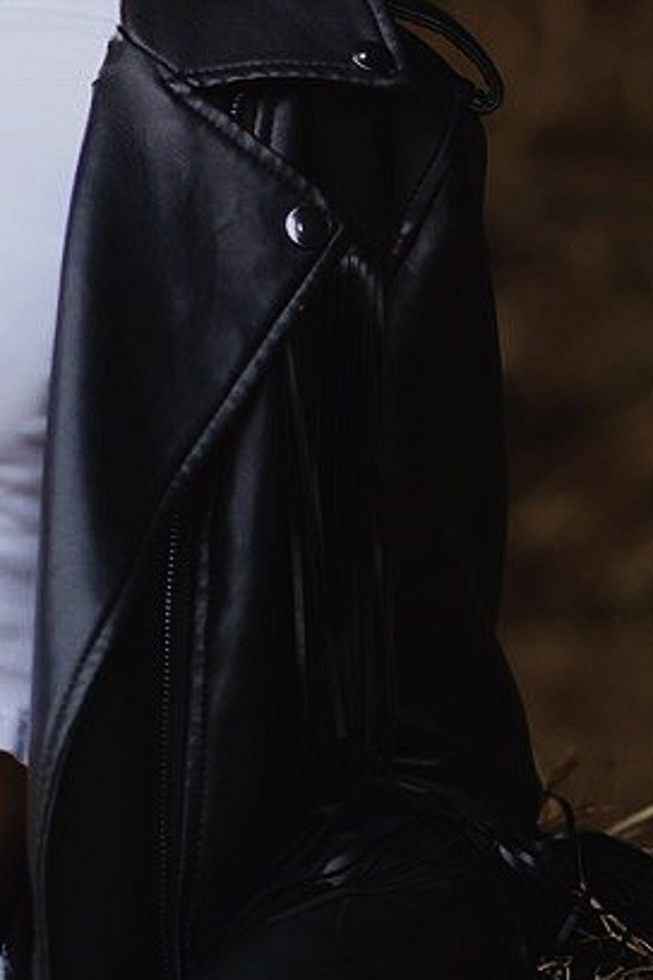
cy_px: -103
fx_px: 9168
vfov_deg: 6.1
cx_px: -281
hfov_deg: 4.1
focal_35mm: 337
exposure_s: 1/1000
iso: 100
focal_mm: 85
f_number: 1.8
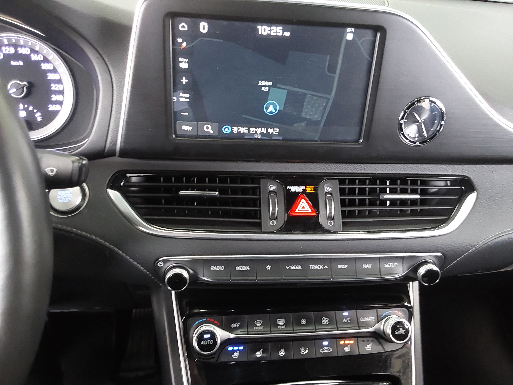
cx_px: 256
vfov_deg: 49.7
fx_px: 415
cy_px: 192
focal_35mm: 28
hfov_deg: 63.4
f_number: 1.9
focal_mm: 2.91
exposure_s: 1/24
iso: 400
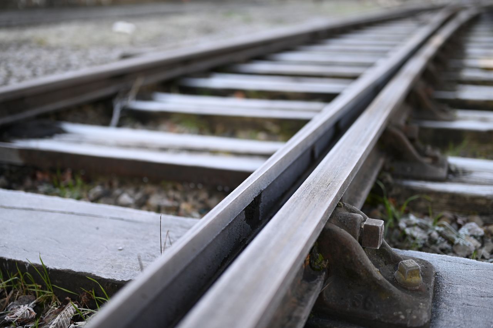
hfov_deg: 54.5
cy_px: 164
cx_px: 246
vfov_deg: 37.8
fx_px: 479
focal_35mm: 35
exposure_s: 1/1000
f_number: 1.2
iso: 100
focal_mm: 35
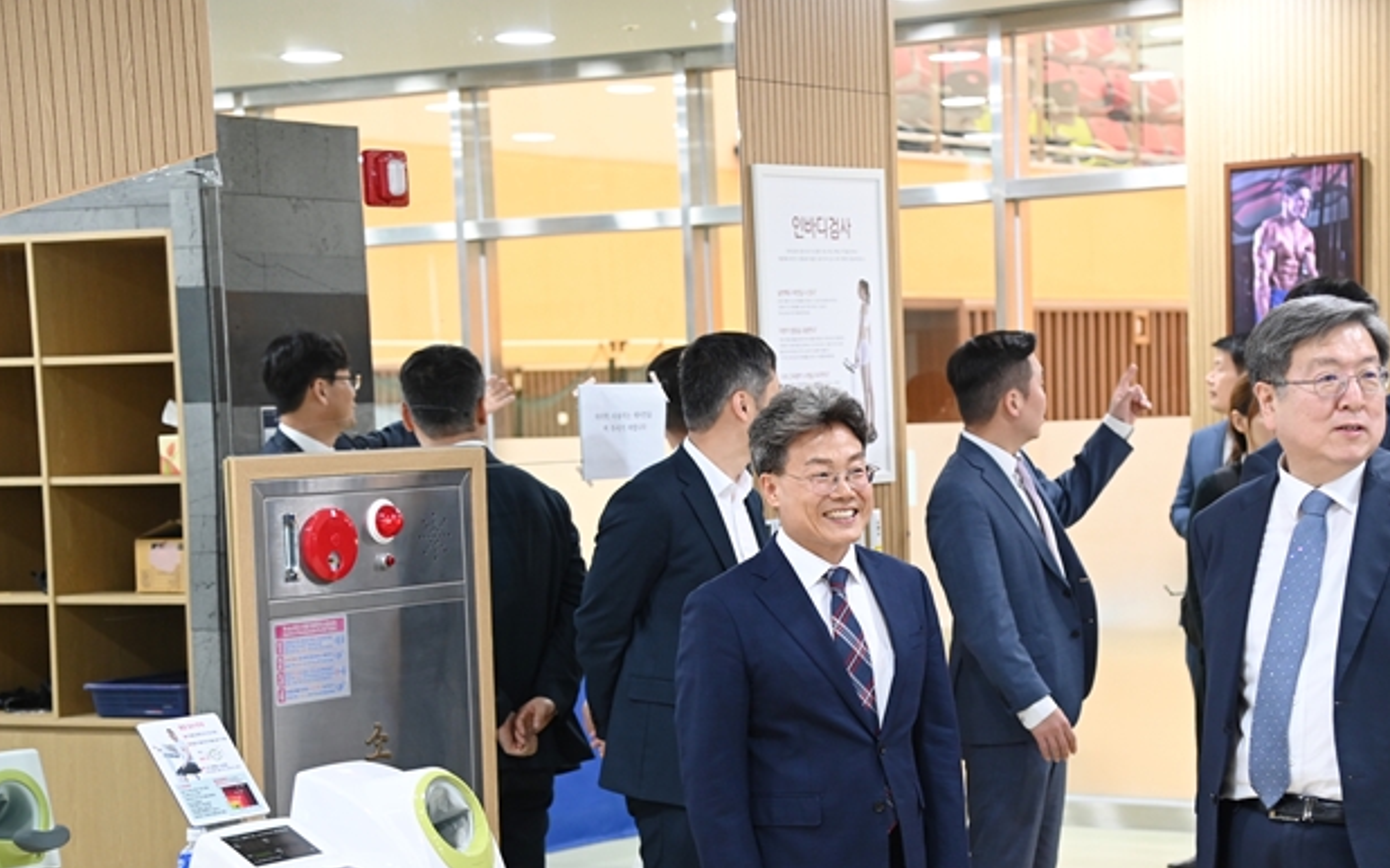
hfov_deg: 23.8
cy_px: 591
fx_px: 3295
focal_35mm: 87
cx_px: 848
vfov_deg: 15.0
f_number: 4
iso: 1800
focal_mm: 66
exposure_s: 1/80
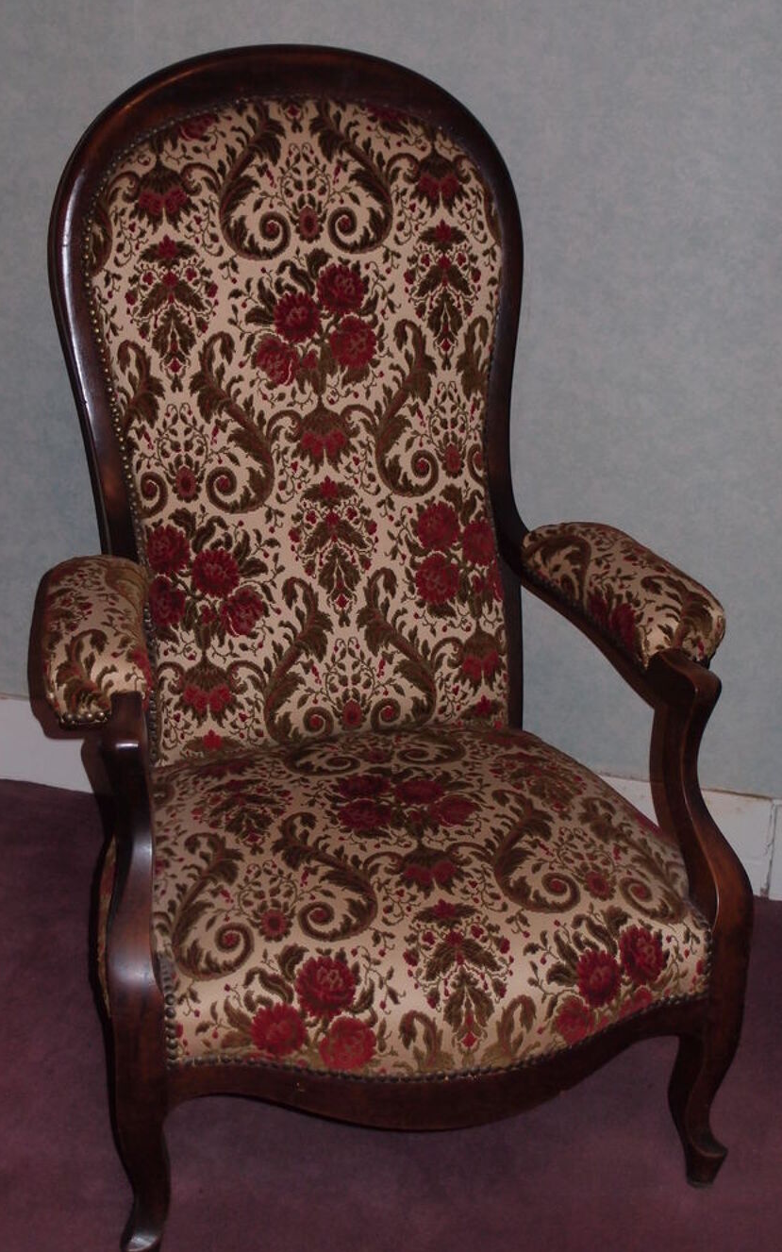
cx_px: 349
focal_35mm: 49
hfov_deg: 26.3
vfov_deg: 41.1
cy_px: 625
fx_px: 1671
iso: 200
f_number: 2
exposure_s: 1/50
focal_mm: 9.87
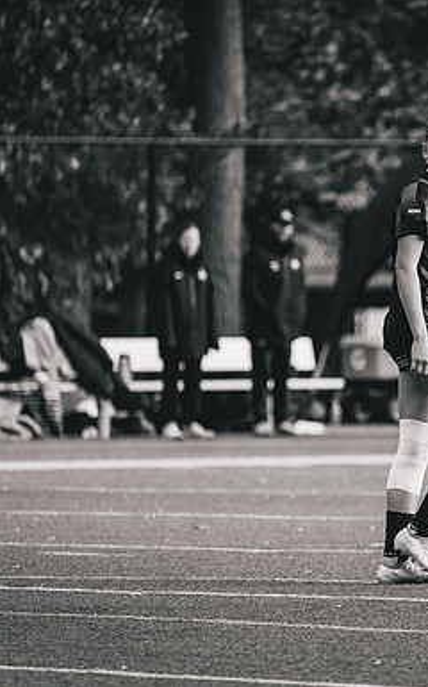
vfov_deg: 4.1
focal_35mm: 518
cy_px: 344
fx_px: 9686
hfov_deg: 2.5
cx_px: 416
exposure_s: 1/1000
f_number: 6.3
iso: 800
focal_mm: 336
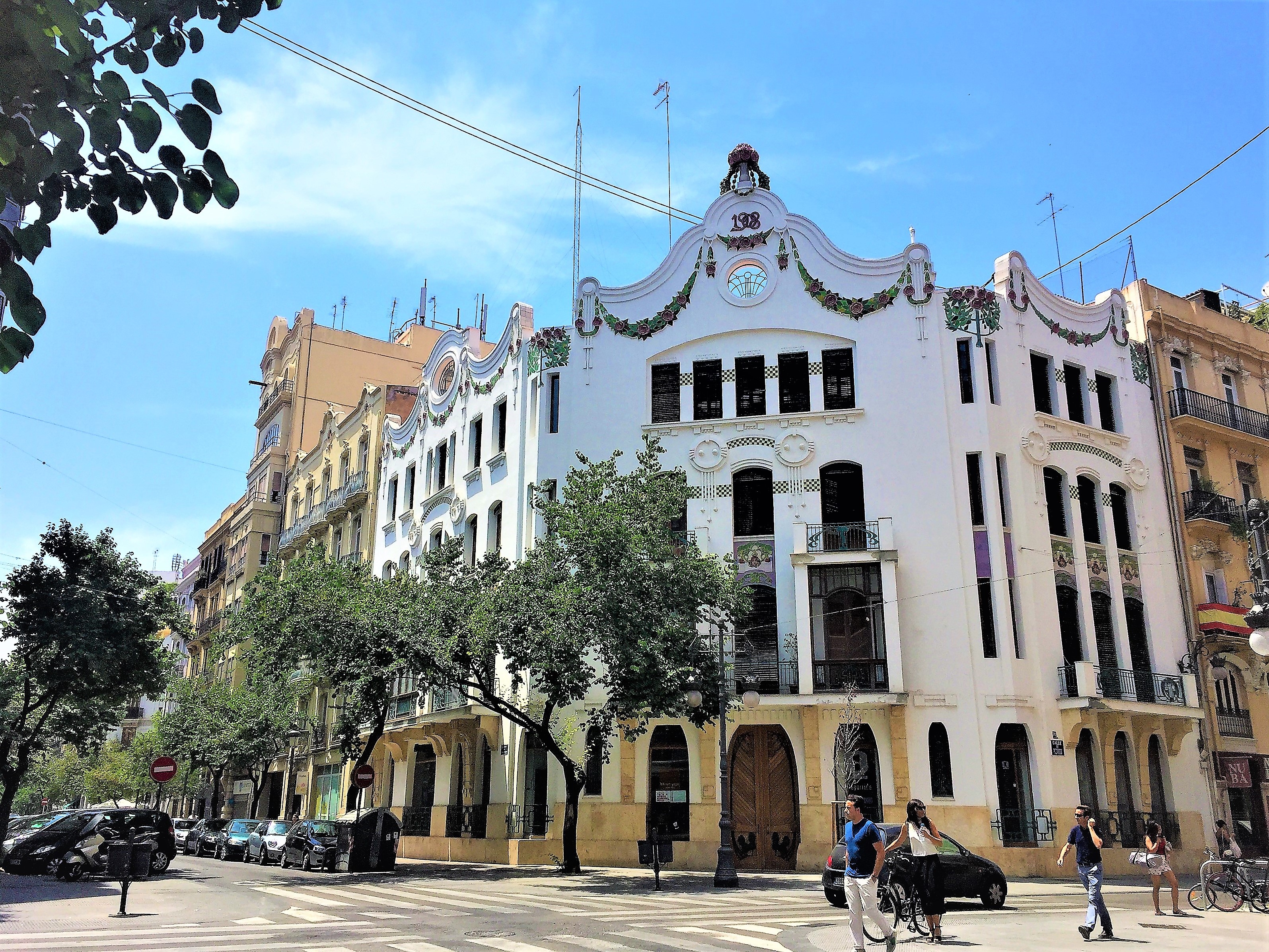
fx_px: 1063
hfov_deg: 61.7
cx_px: 634
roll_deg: +0.1
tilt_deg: +17.0
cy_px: 476
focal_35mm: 29
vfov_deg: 48.2
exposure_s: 1/2326
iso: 32
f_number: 2.2
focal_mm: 4.15
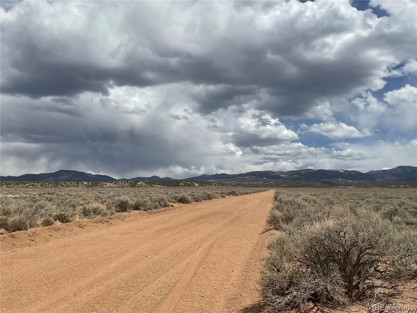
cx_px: 208
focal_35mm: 29
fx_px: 349
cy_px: 156
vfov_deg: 48.2
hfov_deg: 61.7
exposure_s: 1/4785
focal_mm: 3
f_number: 1.8
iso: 16
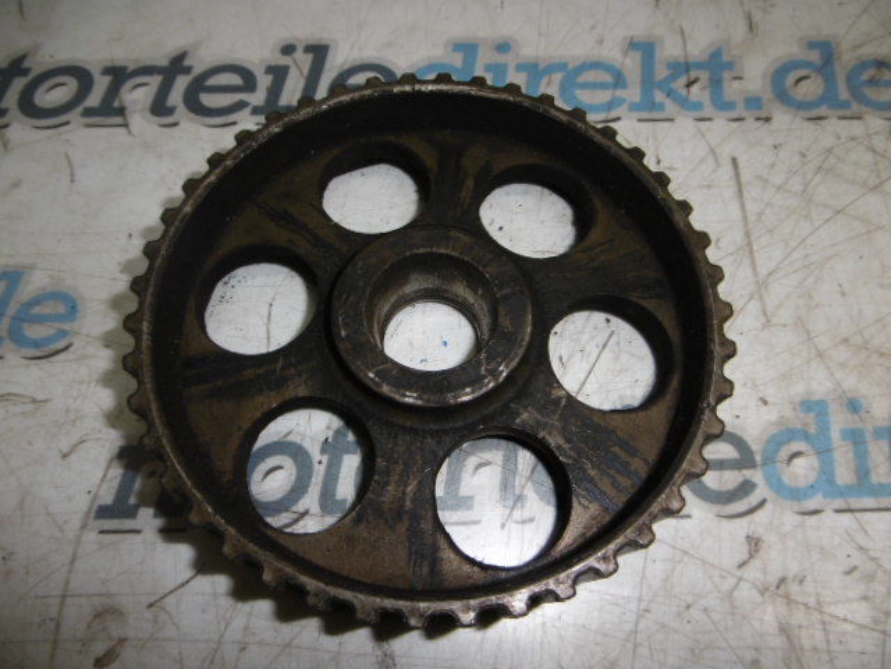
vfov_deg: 56.8
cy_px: 334
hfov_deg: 71.6
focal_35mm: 24
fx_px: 618
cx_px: 446
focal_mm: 4.3
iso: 100
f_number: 3.1
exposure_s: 1/60
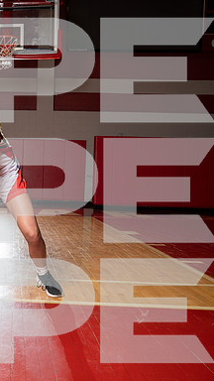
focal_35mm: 38
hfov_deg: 27.8
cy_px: 191
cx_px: -35
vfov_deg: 52.8
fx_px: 383
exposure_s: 1/250
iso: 400
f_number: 9
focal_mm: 24
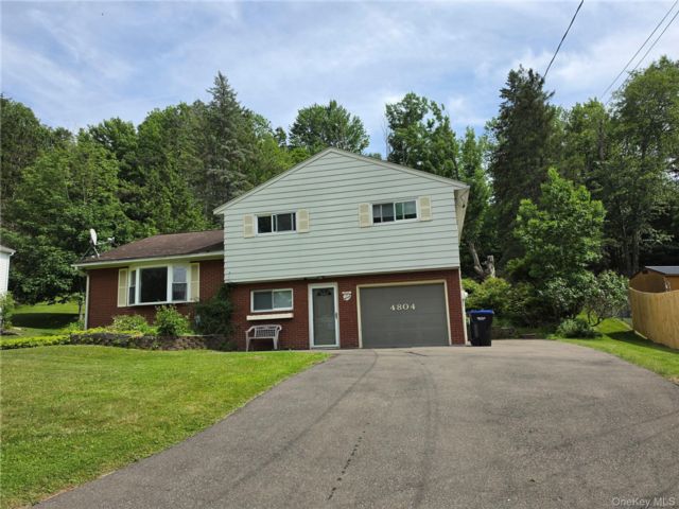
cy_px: 254
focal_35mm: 23
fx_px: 451
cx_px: 340
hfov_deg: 73.9
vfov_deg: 58.9
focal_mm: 6.5
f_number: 1.4
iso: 64
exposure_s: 1/7329
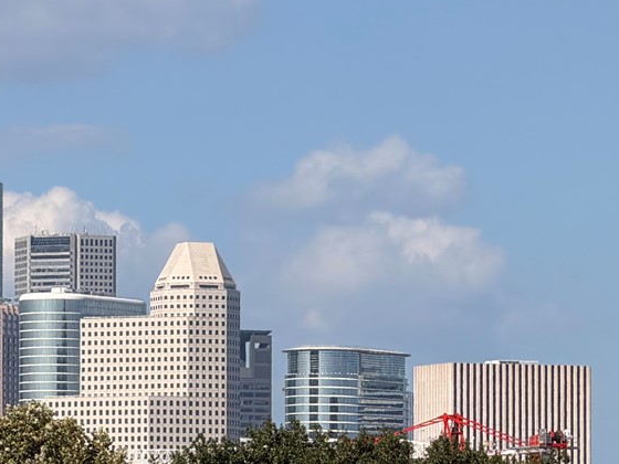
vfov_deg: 4.1
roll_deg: +0.1
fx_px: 6545
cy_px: 292
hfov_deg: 5.4
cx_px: 41
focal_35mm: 366
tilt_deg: +3.9
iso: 20
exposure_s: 1/888
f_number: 2.8
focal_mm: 16.89
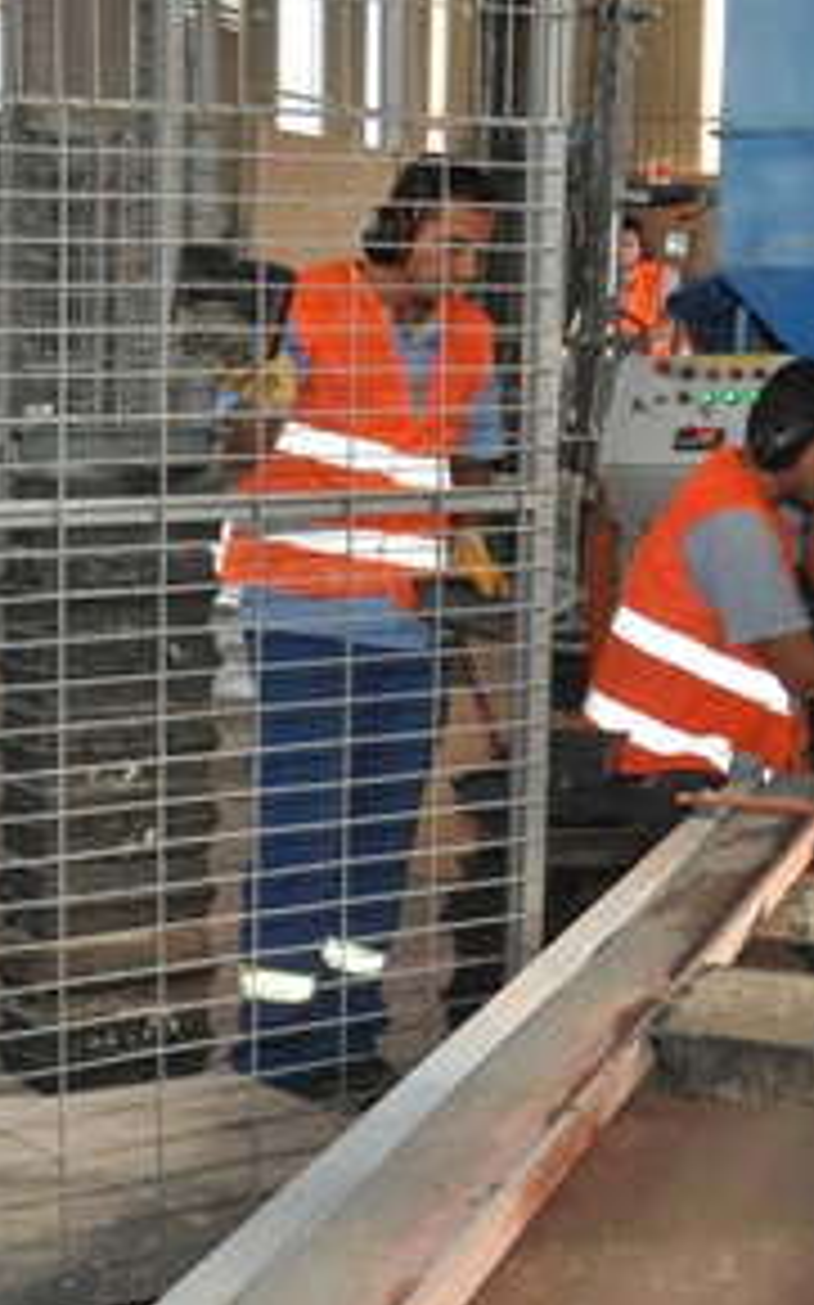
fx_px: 2878
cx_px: 94
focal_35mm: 81
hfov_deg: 15.9
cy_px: 628
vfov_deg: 25.5
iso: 800
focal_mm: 24
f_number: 3.8
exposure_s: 1/100
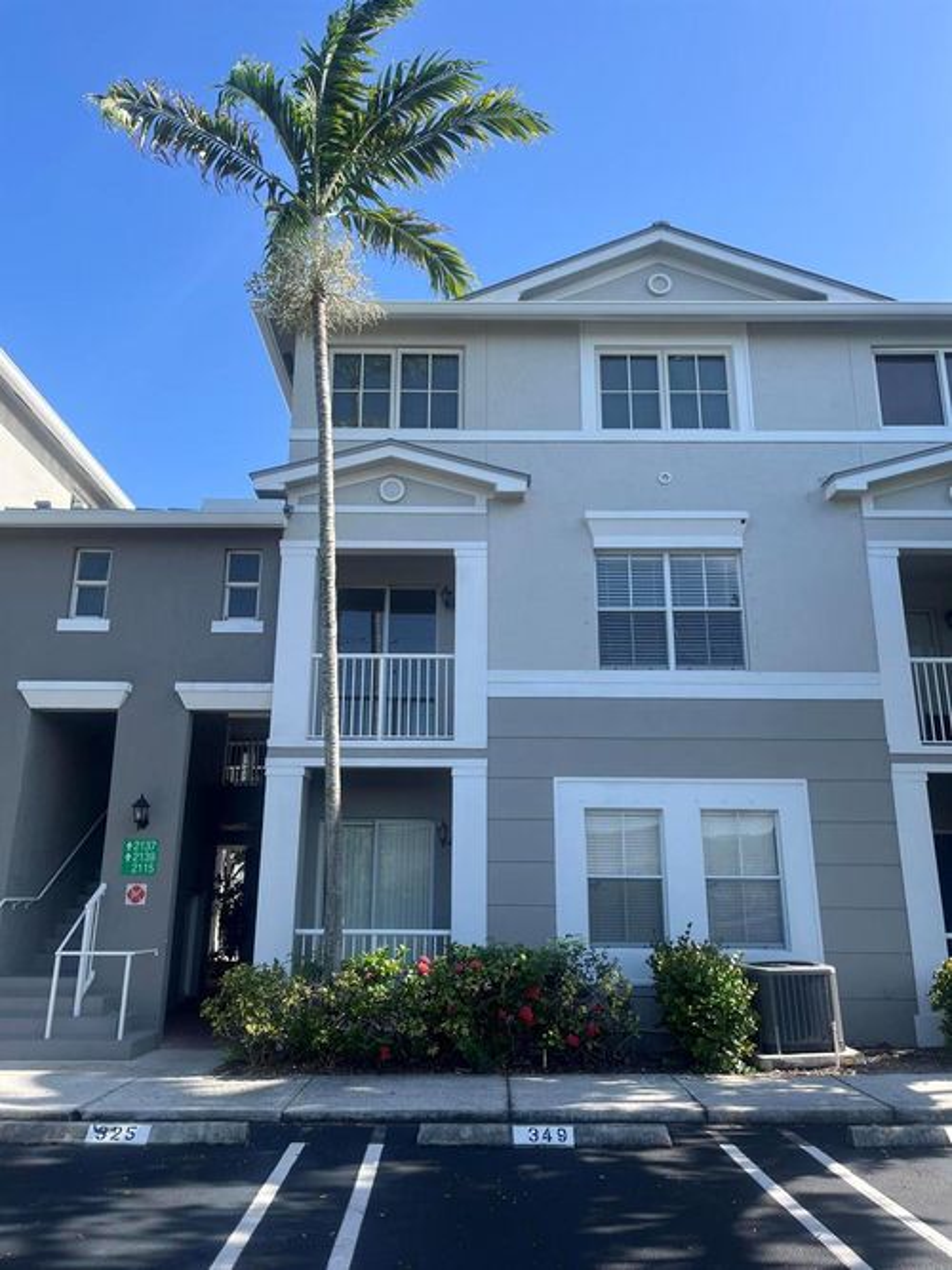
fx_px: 954
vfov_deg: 67.3
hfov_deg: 53.0
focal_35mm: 26
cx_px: 476
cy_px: 635
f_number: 1.6
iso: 50
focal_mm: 5.1
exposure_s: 1/1497
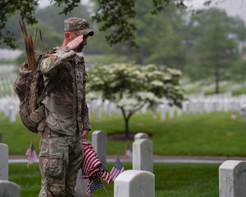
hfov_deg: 12.0
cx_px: 124
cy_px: 98
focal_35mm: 160
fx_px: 1167
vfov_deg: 9.6
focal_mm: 141.2
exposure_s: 1/200
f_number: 4.5
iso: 320
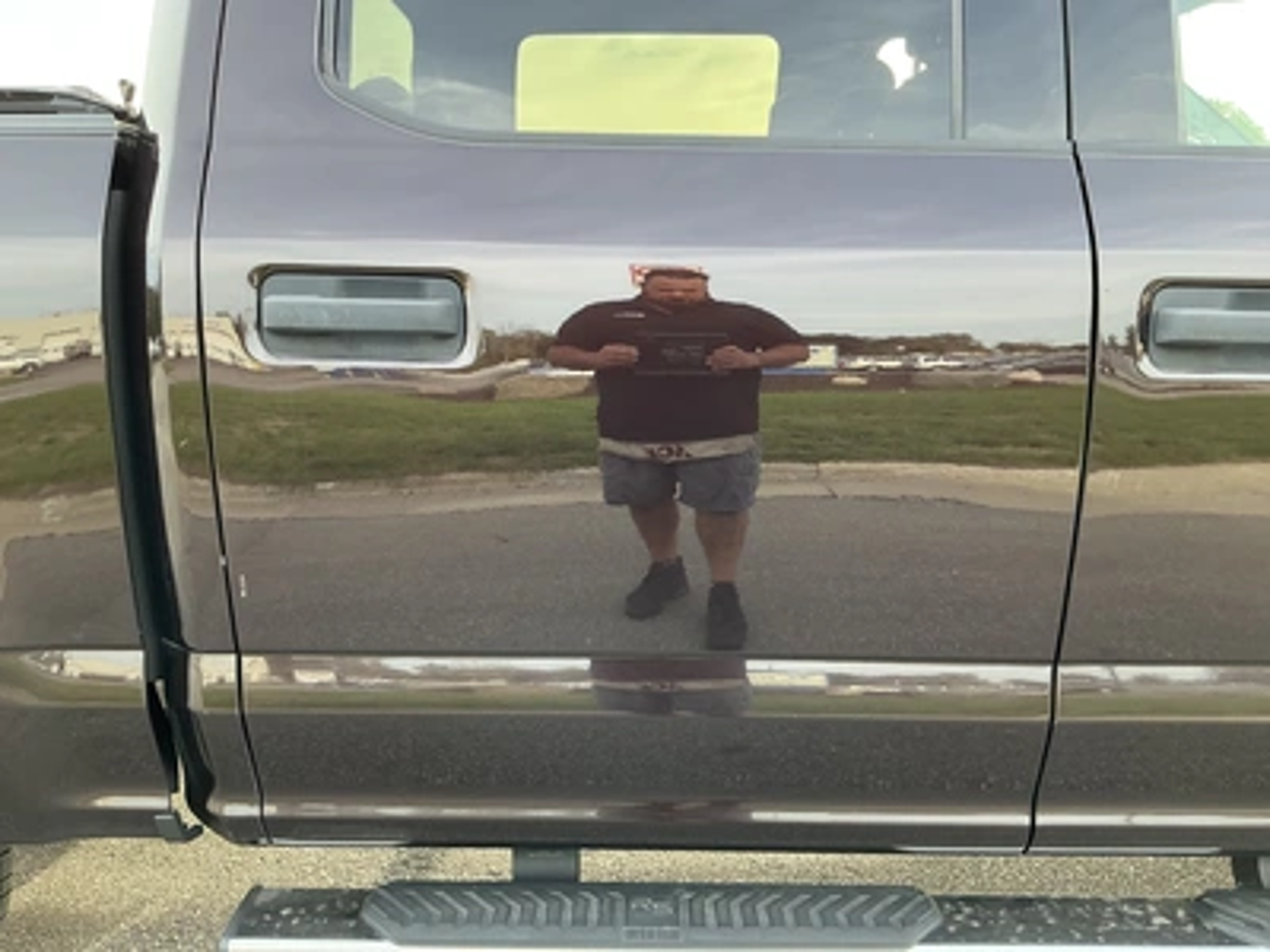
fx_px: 1027
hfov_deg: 63.4
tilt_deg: -10.9
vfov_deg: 49.7
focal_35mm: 28
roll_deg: -0.3
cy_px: 476
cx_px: 635
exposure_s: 1/122
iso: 50
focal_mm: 3
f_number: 1.8
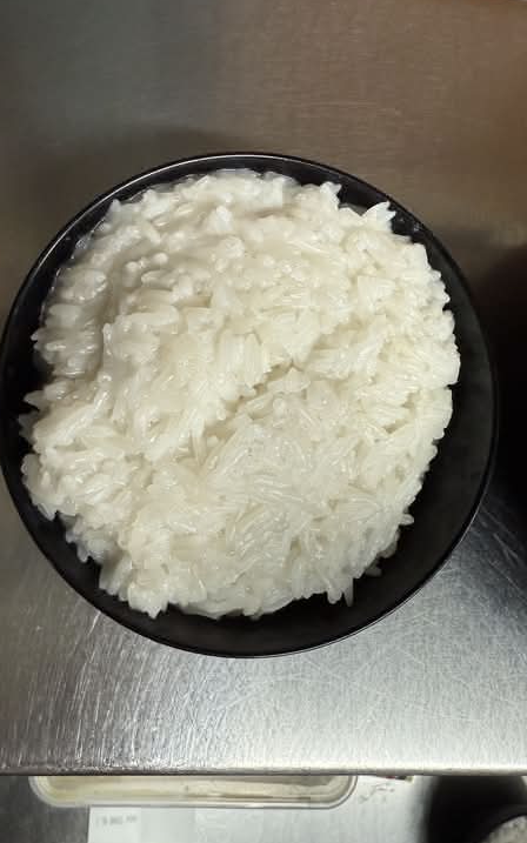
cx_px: 267
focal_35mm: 26
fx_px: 598
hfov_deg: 47.6
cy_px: 417
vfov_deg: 70.4
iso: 320
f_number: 2.2
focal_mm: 2.22
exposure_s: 1/100
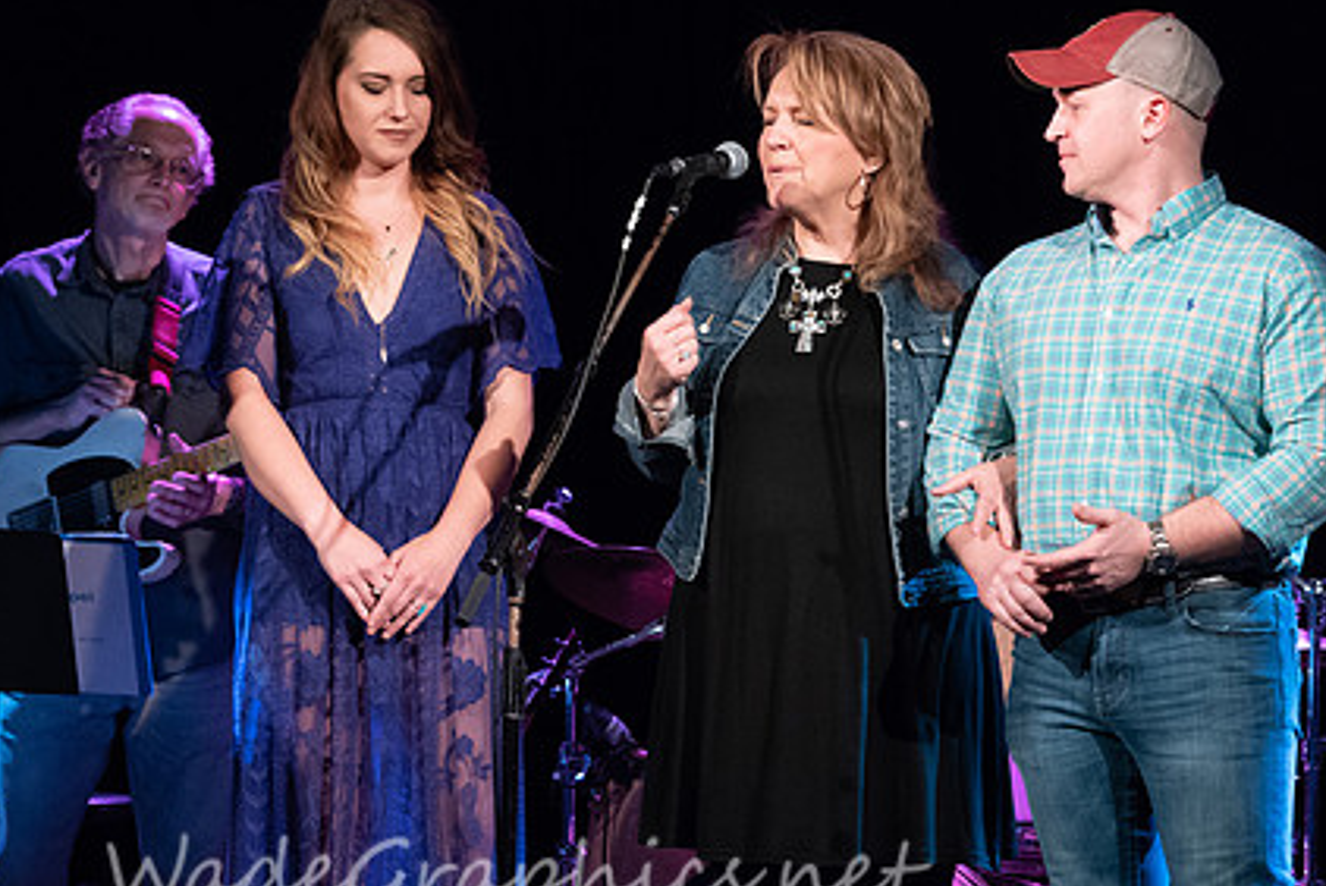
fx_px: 6413
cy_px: 433
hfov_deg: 11.8
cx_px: 544
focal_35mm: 174
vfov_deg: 7.9
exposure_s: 1/125
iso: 6400
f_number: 6.3
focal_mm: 120
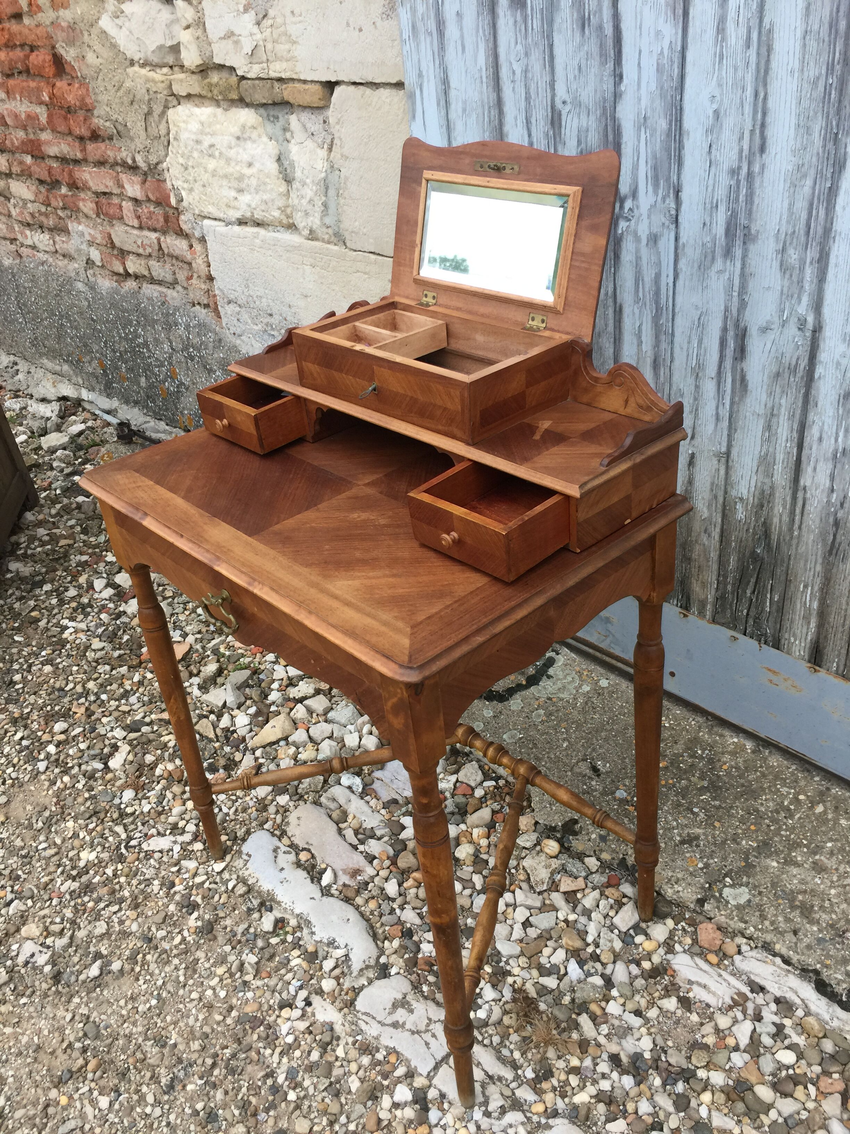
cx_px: 425
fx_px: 949
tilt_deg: -32.4
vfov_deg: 61.7
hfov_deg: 48.2
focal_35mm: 29
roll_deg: +7.4
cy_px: 567
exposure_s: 1/33
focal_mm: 4.15
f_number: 2.2
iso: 32
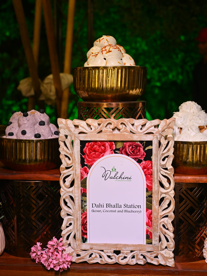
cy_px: 144
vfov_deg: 34.9
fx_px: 439
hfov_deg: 26.6
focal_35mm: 55
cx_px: 104
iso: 800
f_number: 4.5
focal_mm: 50
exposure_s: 1/200
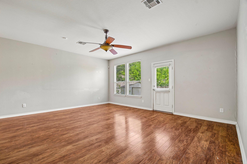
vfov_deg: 77.3
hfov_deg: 100.4
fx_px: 103
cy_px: 82
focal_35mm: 15
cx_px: 124
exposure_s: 1/8
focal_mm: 10
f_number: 8
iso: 400
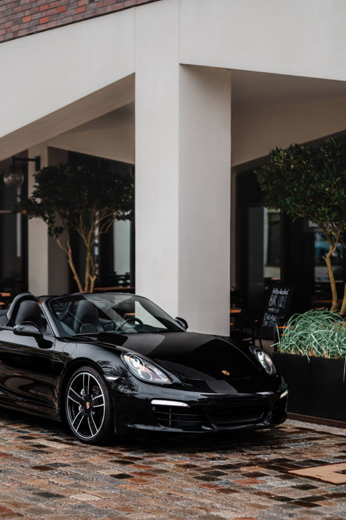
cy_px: 315
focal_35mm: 72
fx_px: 1039
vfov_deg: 28.0
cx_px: 113
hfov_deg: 18.8
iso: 100
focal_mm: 50
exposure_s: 1/400
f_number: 2
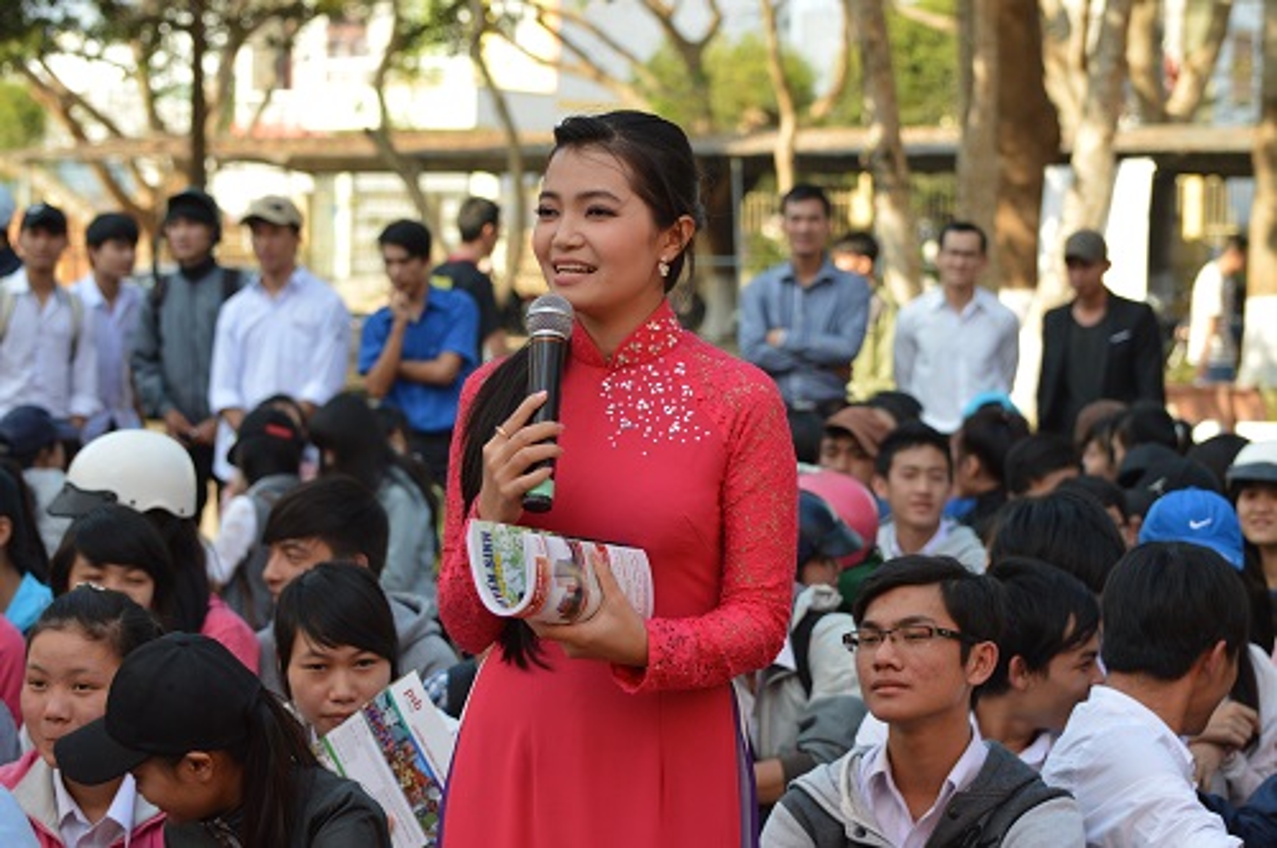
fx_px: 3720
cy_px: 424
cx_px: 638
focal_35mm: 105
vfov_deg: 13.0
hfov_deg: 19.5
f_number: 4.5
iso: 400
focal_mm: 70
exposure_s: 1/500
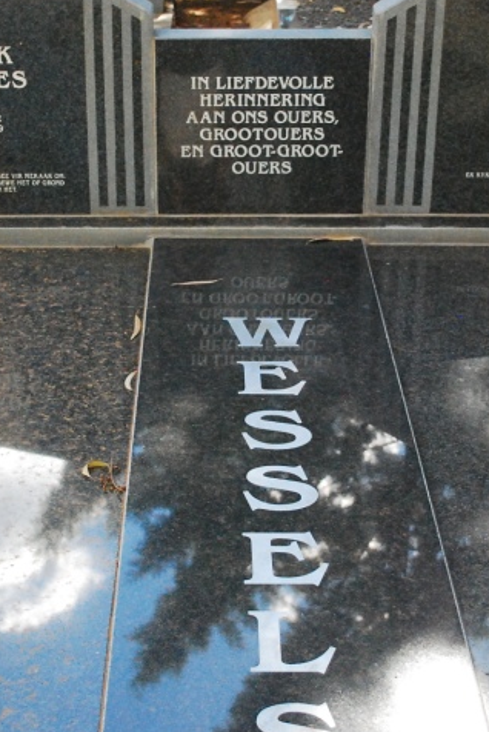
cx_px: 217
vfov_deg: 28.4
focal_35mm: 71
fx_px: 1444
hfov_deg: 19.2
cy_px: 365
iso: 1600
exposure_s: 1/2500
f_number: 4
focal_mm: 22
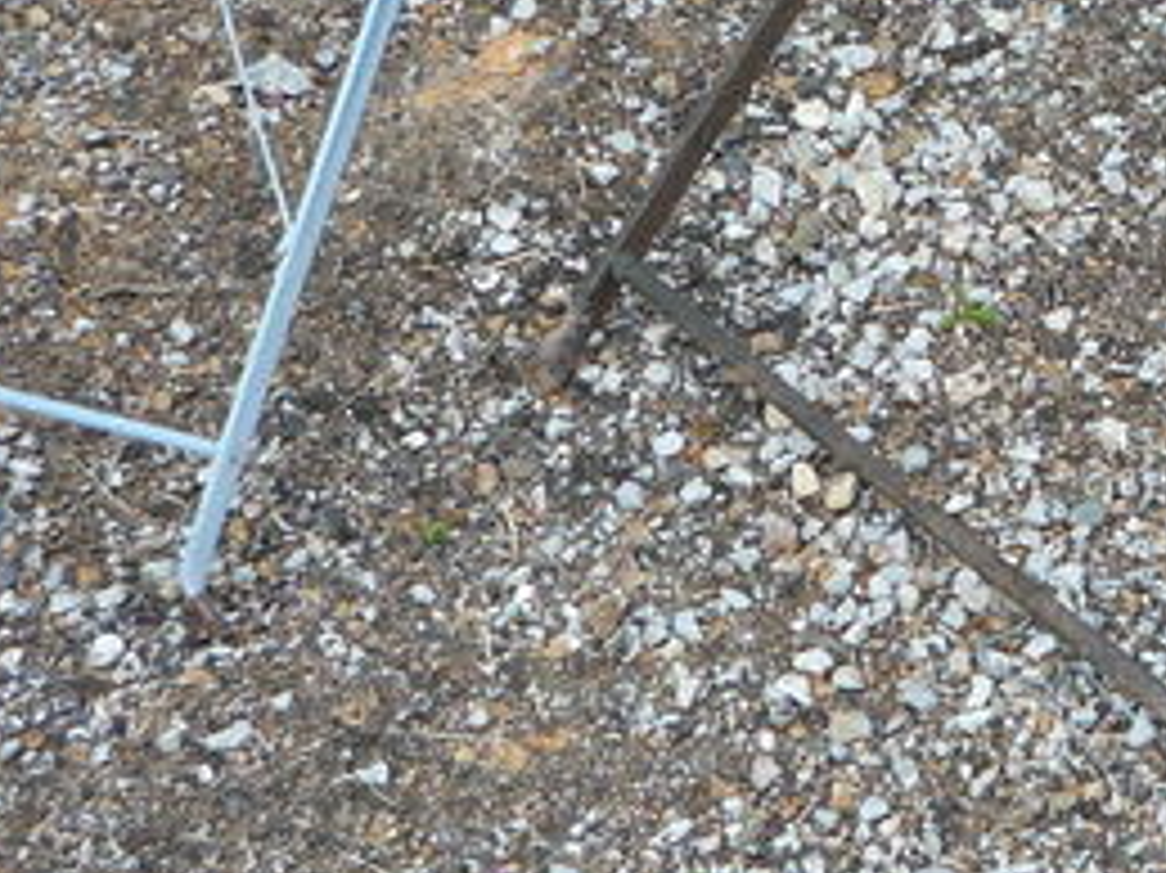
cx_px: 1175
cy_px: 72
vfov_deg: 12.7
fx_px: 3906
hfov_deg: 16.6
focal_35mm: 116
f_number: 4
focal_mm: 5.2
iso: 100
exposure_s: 1/100
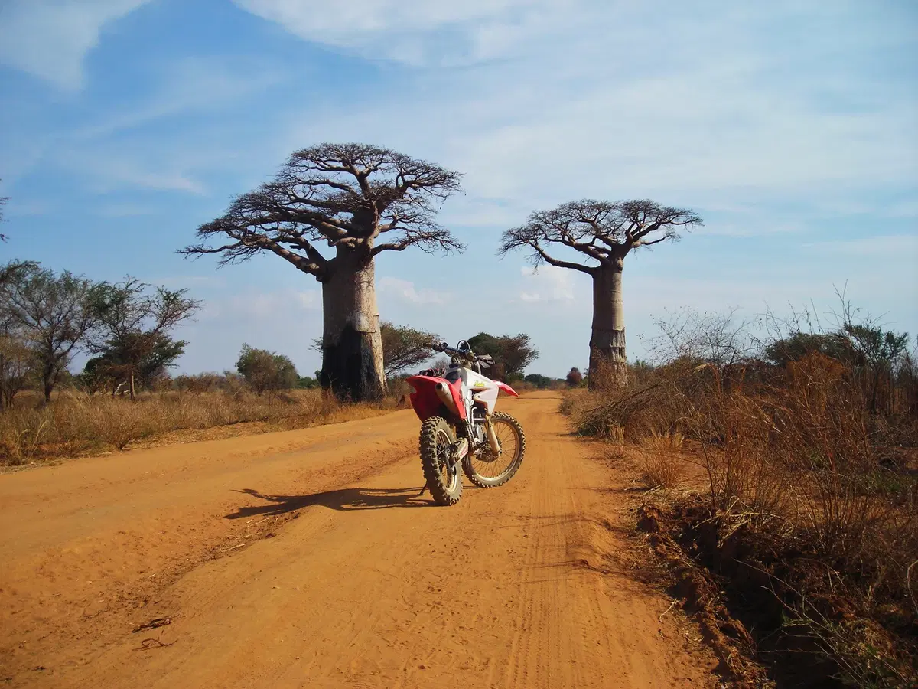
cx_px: 459
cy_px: 344
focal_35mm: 38
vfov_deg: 37.7
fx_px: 1008
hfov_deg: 49.0
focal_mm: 6.3
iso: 75
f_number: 6.4
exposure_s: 1/326
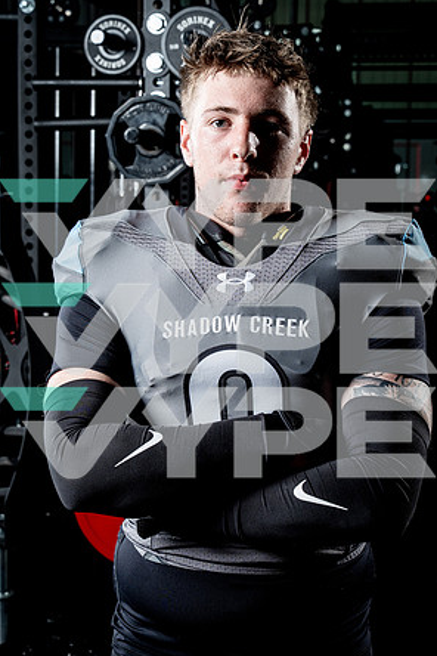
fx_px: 1293
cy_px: 329
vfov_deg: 28.5
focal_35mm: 71
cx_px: 220
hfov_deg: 19.2
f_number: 9
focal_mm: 70
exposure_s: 1/250
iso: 640
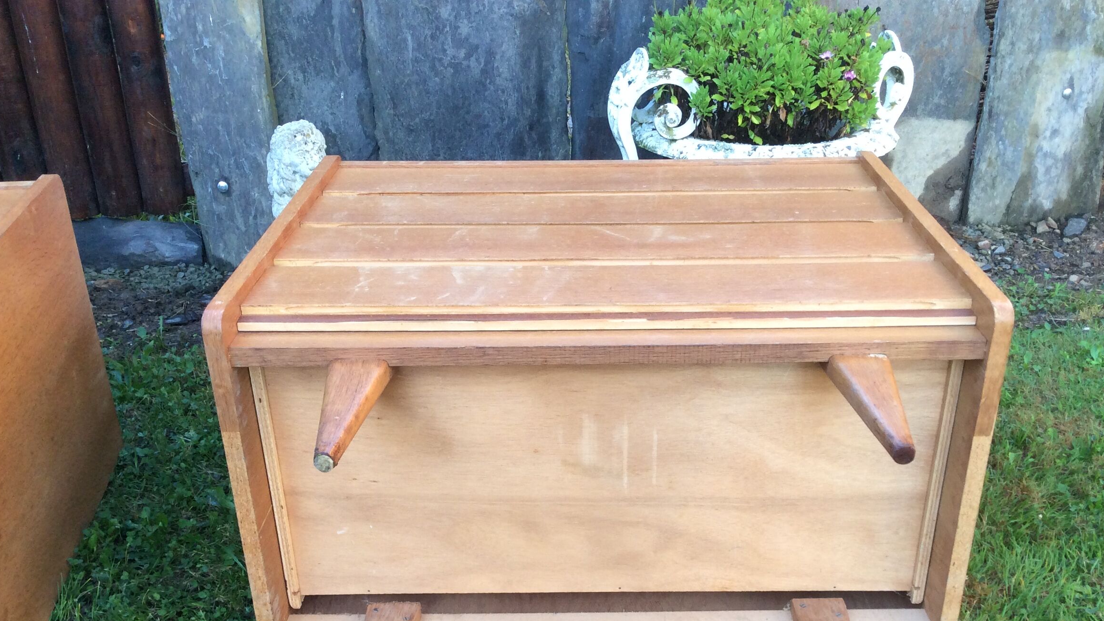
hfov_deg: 51.6
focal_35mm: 39
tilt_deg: -30.2
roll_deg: +0.3
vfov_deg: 30.0
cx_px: 583
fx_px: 1142
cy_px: 461
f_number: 2.4
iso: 64
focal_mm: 3.3
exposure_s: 1/100
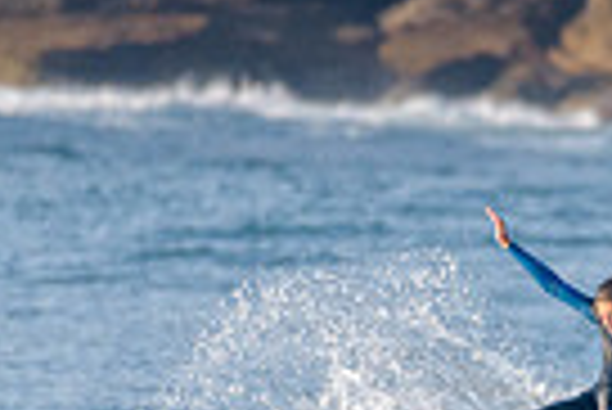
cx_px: 606
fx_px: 44468
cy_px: 445
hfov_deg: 0.8
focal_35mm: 2613
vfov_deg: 0.5
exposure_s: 1/2000
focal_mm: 500
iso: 720
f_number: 5.6
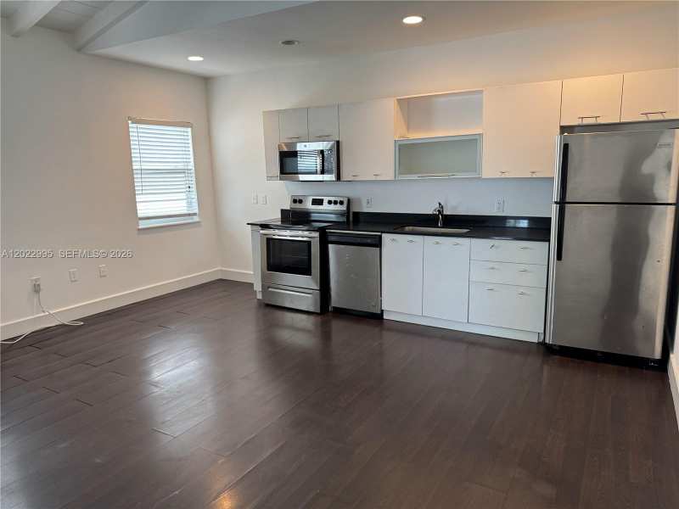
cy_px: 254
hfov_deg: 71.6
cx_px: 340
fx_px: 471
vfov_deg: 56.8
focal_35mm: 24
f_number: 1.78
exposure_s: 1/60
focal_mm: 6.76
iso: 200
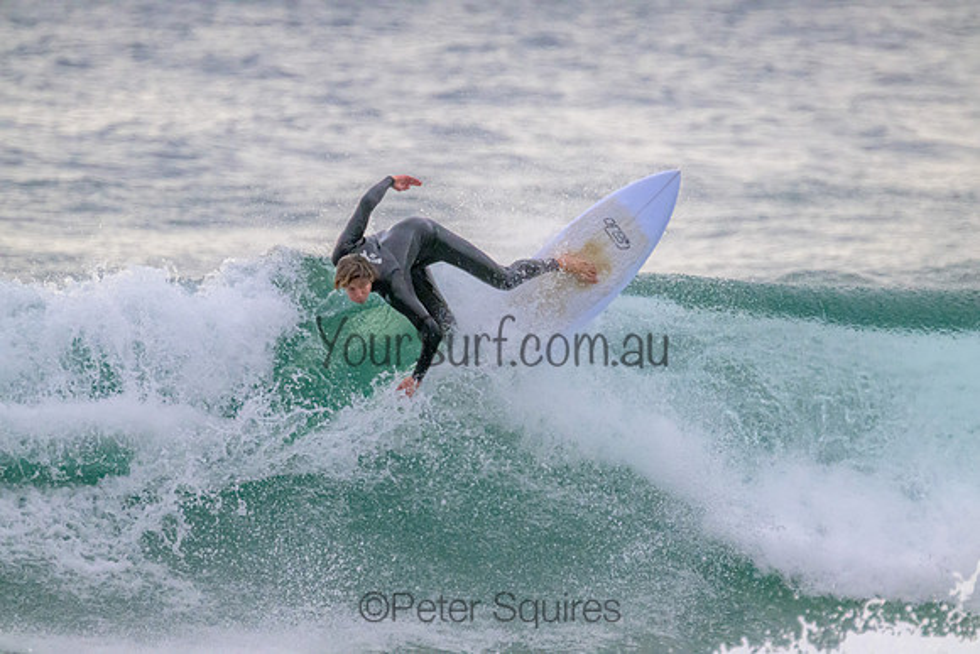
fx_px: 21782
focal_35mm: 800
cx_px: 490
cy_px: 327
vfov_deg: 1.7
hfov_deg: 2.6
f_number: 11
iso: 8000
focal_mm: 800
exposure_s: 1/2000
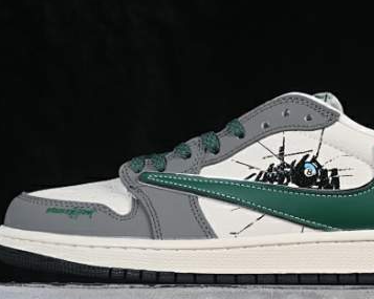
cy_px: 126
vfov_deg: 10.7
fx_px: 1593
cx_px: 262
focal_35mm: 144
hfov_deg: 13.4
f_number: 8
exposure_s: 1/80
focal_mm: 50
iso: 160
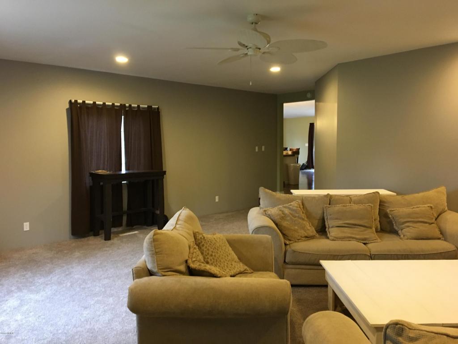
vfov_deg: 48.2
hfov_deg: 61.7
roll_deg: -0.3
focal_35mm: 29
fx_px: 384
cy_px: 172
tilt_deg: -5.5
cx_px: 229
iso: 200
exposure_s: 1/17
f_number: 2.2
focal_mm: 4.15
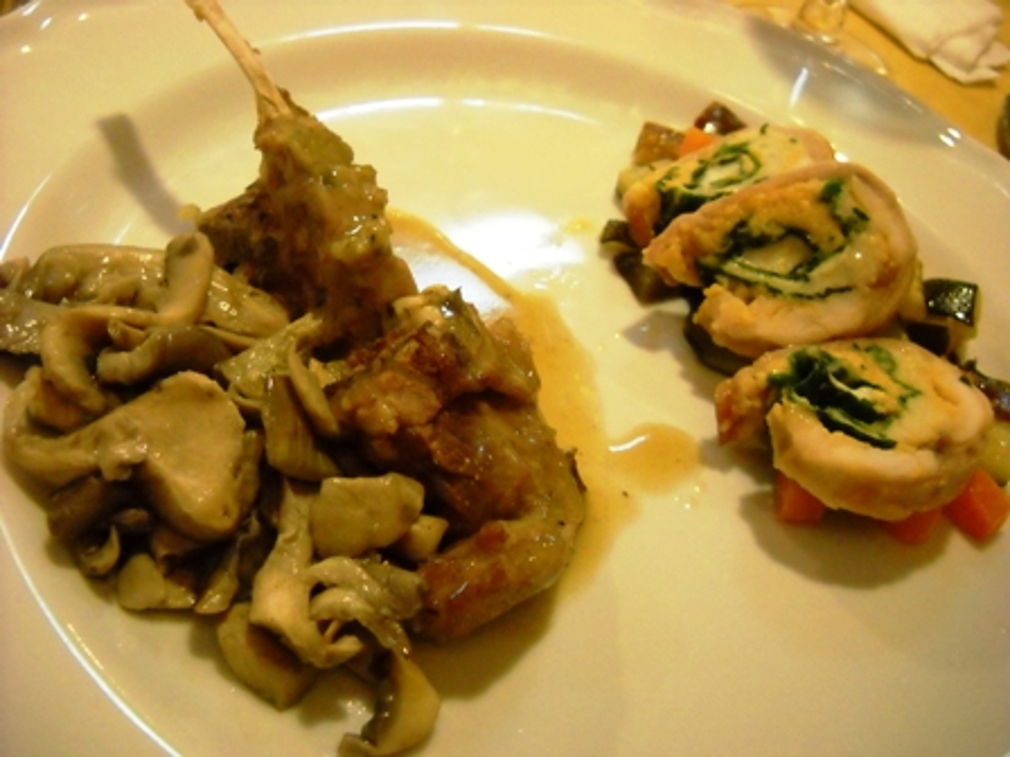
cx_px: 505
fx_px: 1196
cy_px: 378
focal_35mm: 41
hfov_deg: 45.8
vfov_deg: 35.1
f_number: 3.1
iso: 800
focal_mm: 6.72
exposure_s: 1/42
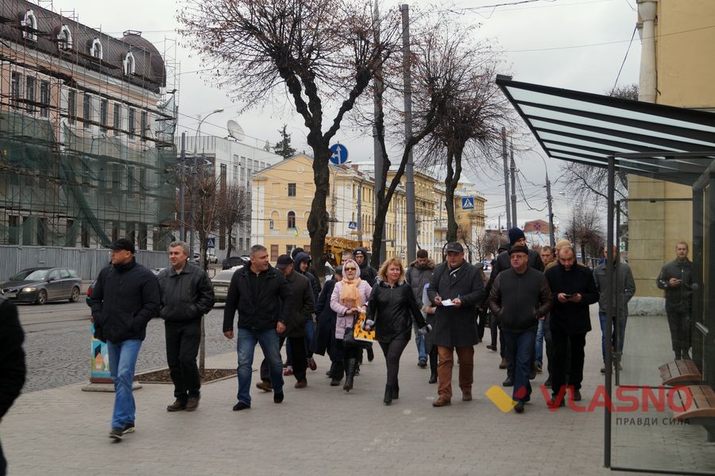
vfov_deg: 25.7
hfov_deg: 37.9
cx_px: 358
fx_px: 1042
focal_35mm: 52
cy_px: 238
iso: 100
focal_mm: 35
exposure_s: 1/60
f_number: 6.3
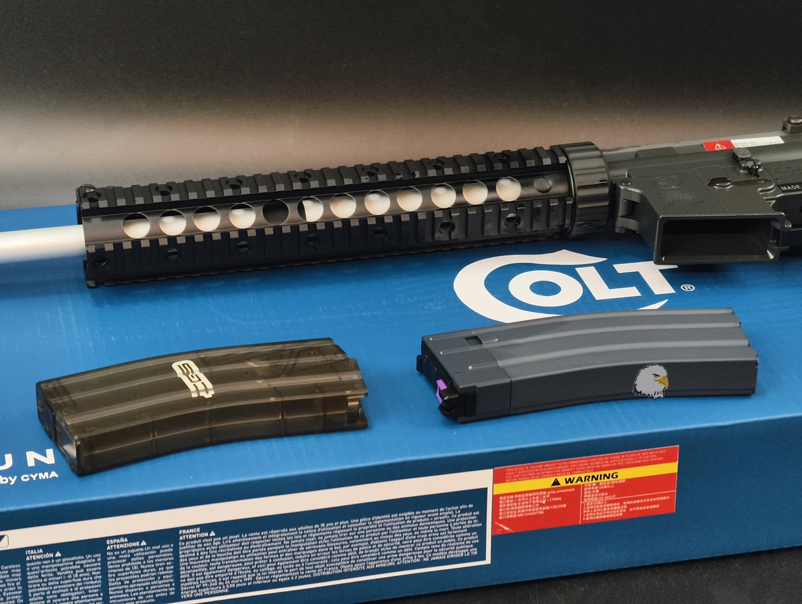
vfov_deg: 17.4
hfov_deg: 23.0
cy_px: 302
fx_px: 1972
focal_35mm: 85
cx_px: 401
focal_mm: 22.48
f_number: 2.67
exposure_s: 1/30
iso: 953
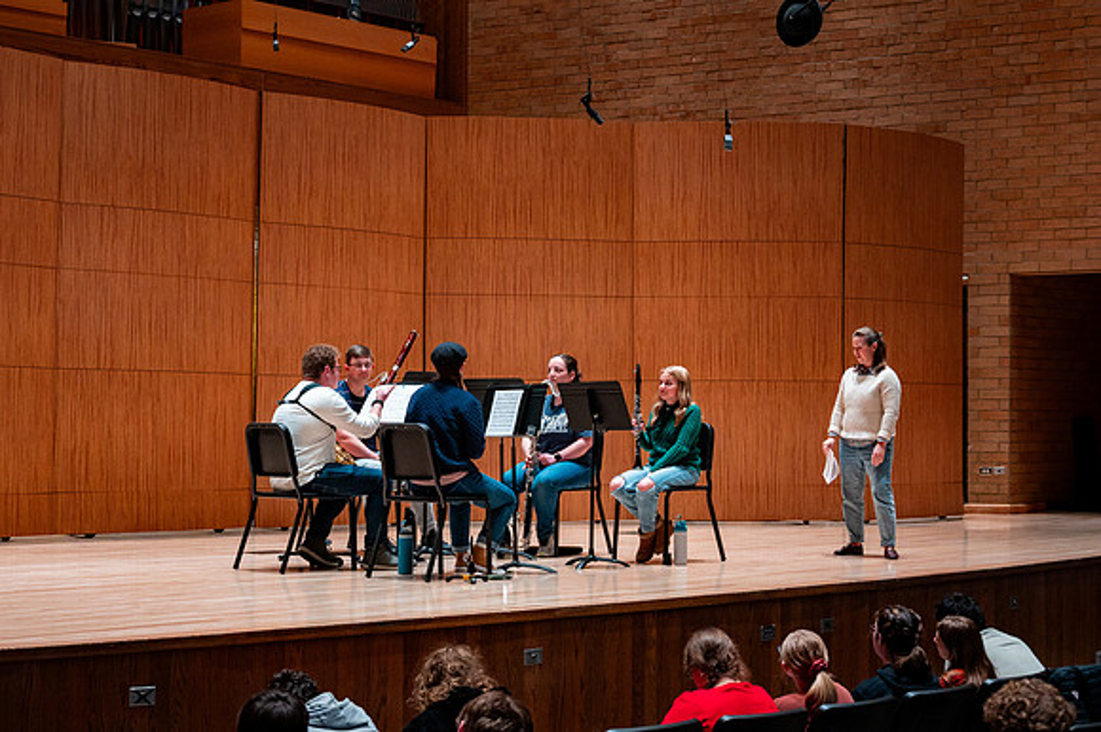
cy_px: 366
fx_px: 1857
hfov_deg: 33.0
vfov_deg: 22.3
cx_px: 535
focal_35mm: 61
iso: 1250
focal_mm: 50
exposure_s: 1/160
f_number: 4
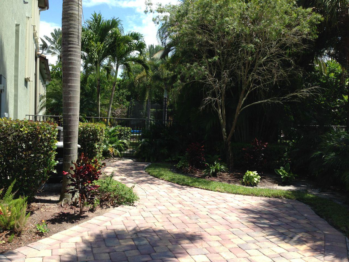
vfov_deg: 42.9
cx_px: 174
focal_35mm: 33
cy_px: 131
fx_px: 333
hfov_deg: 55.4
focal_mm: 4.12
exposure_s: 1/797
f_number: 2.4
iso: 50
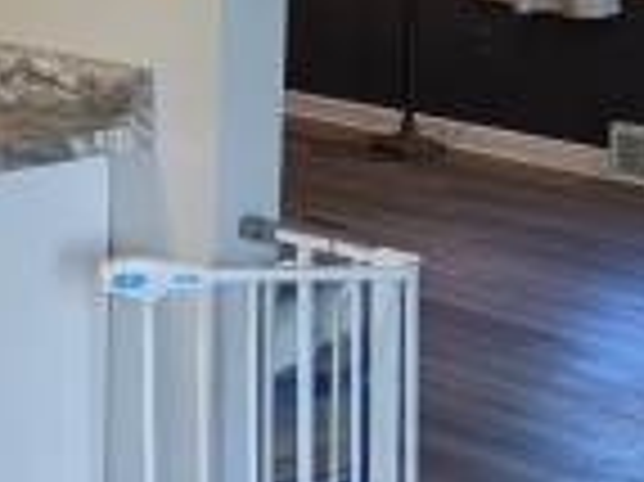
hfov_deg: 16.6
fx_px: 1989
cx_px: -349
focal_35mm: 107
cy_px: 68
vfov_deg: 13.7
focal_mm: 6.5
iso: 160
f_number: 1.4
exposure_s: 1/120
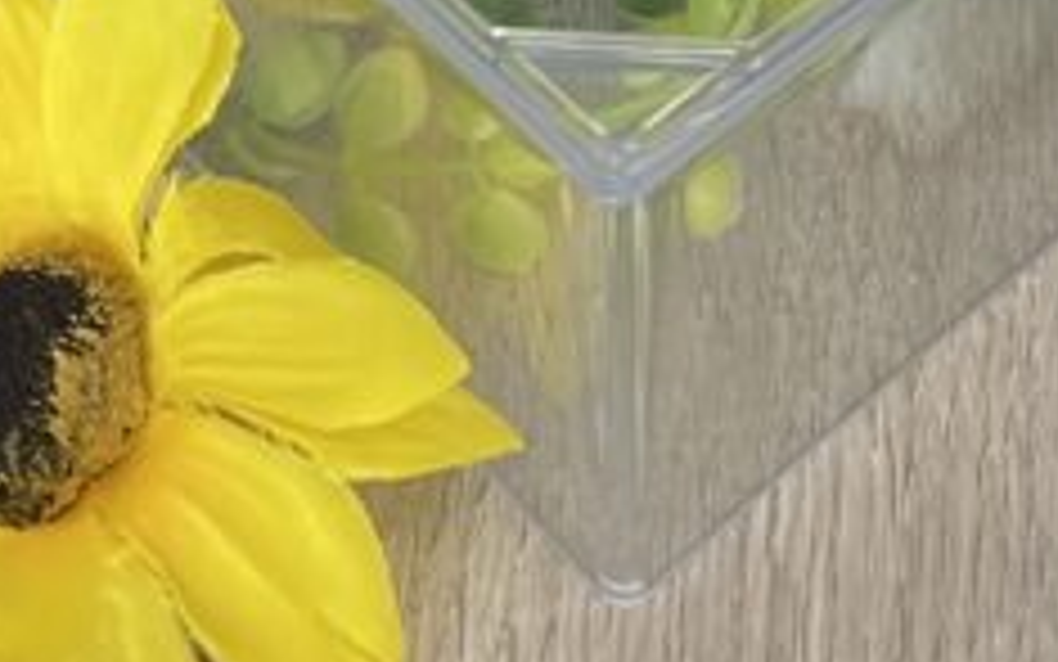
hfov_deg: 17.3
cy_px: -1193
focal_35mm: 120
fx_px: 3461
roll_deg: +3.7
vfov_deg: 9.2
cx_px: 329
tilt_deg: -31.9
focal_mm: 5.1
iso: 125
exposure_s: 1/85
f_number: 1.6
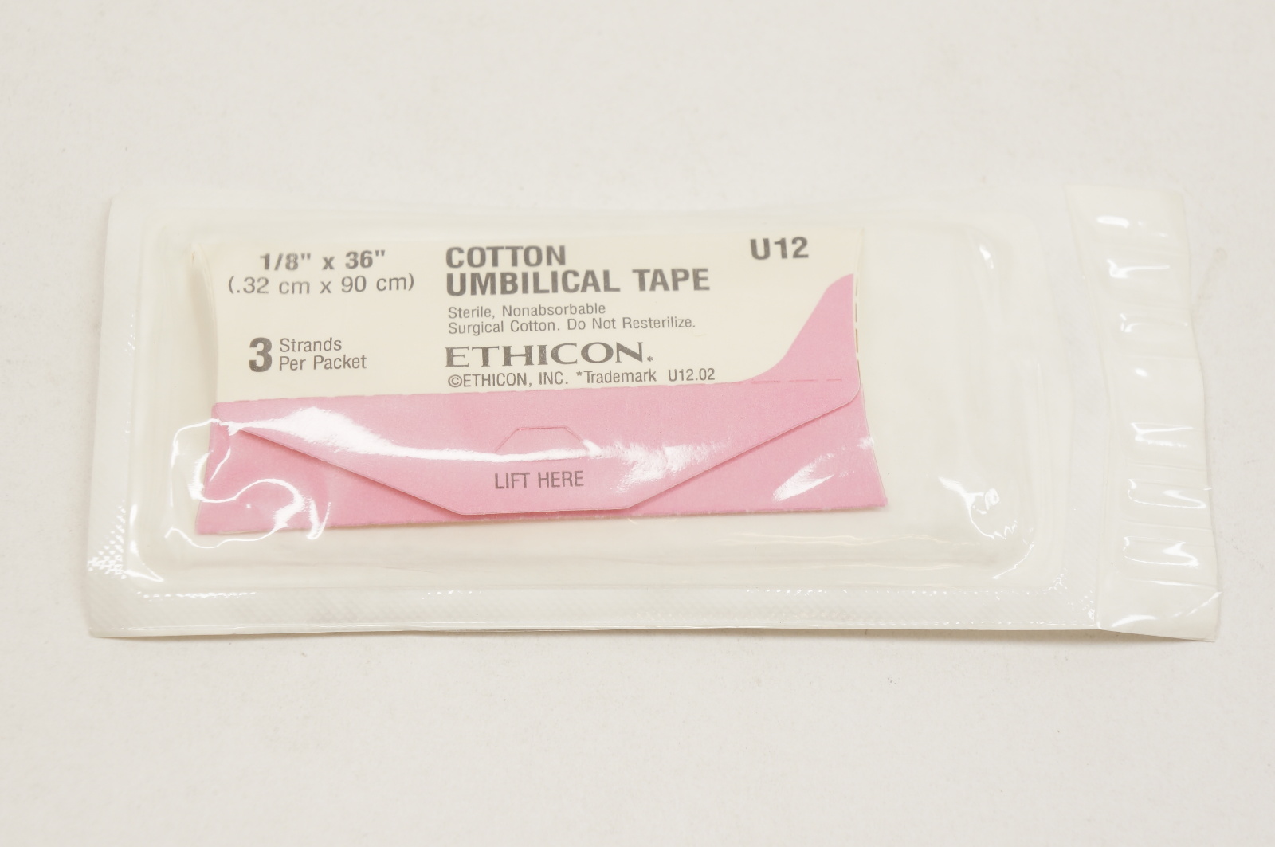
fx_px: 2759
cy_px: 424
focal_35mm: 78
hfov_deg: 26.0
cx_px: 638
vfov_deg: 17.5
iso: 400
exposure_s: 1/80
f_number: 6.3
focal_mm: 52
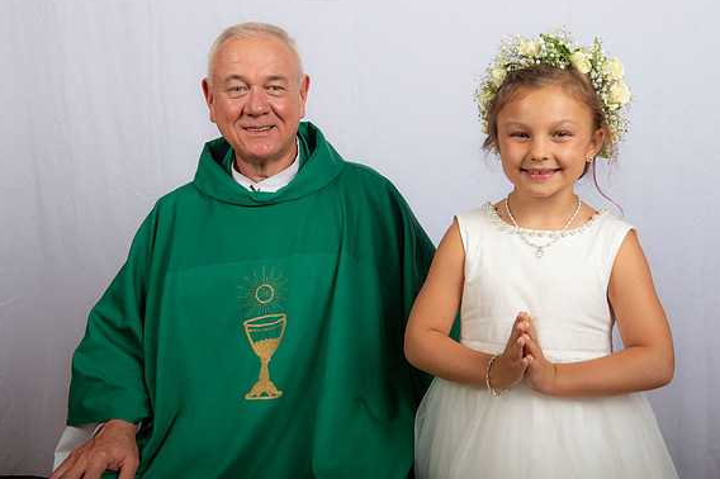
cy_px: 237
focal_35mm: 49
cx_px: 361
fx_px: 979
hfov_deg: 40.4
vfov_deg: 27.5
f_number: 8
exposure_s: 1/200
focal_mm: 48
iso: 320
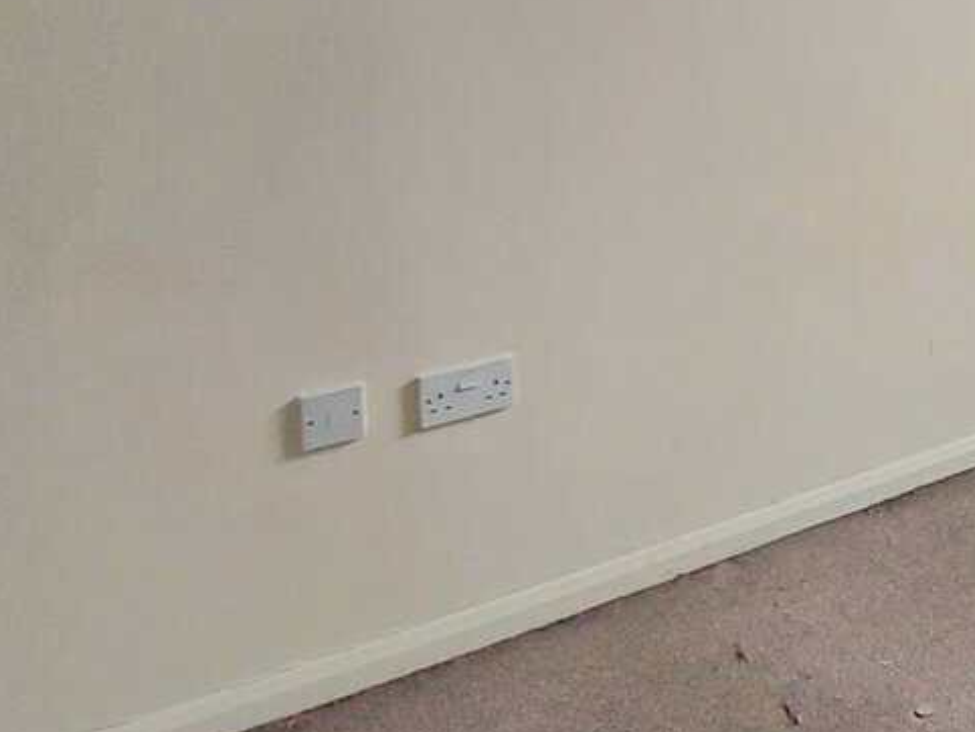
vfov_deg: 28.7
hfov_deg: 33.5
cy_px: -65
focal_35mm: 46
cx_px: 1170
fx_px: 1296
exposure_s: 1/50
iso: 160
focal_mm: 1.74
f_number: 2.2
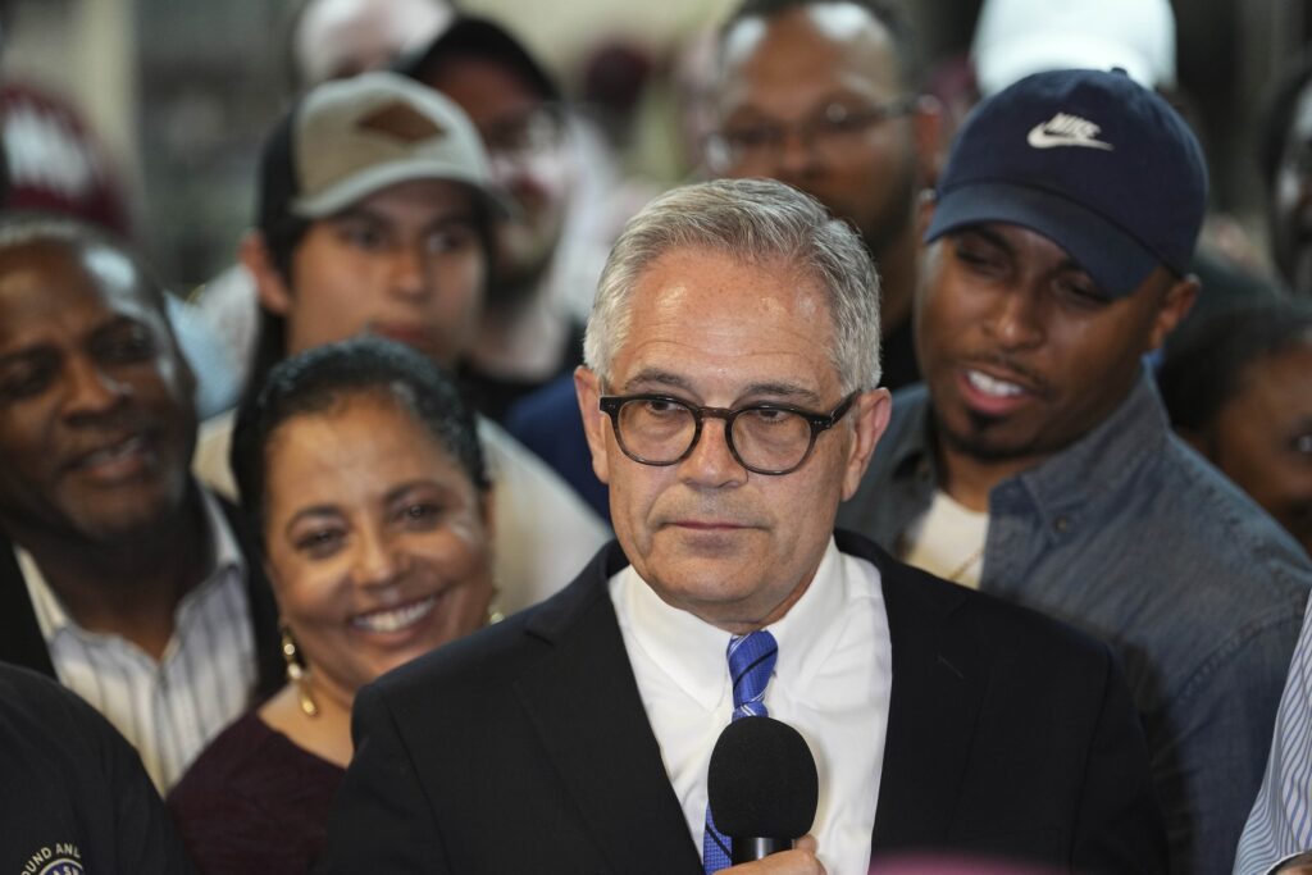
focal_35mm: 147
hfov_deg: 14.0
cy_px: 438
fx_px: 5358
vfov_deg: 9.3
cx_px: 656
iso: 2000
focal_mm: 147
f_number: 2.8
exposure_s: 1/320
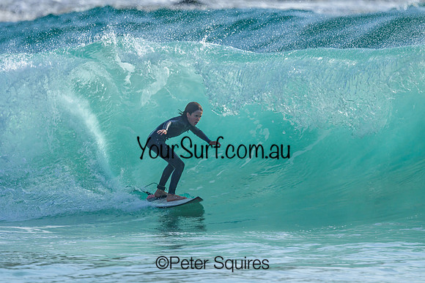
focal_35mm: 1094
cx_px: 197
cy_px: 110
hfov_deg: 1.9
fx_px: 12923
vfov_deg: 1.3
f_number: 6.3
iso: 250
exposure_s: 1/2000
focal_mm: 800
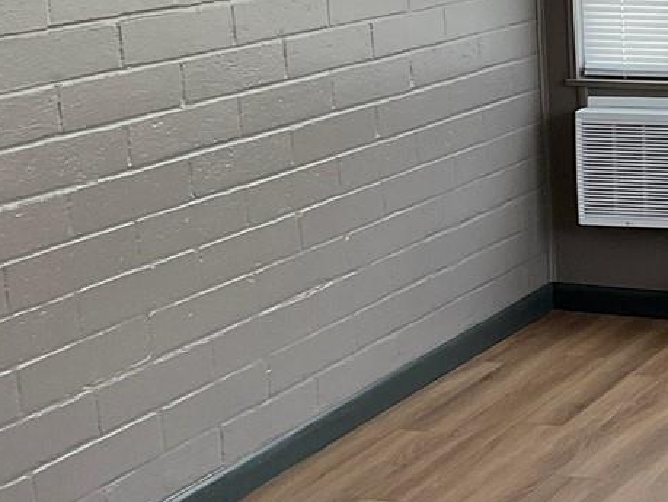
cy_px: 242
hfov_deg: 18.0
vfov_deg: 14.7
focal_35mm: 101
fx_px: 1951
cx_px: 901
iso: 40
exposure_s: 1/60
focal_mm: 3
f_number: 1.8
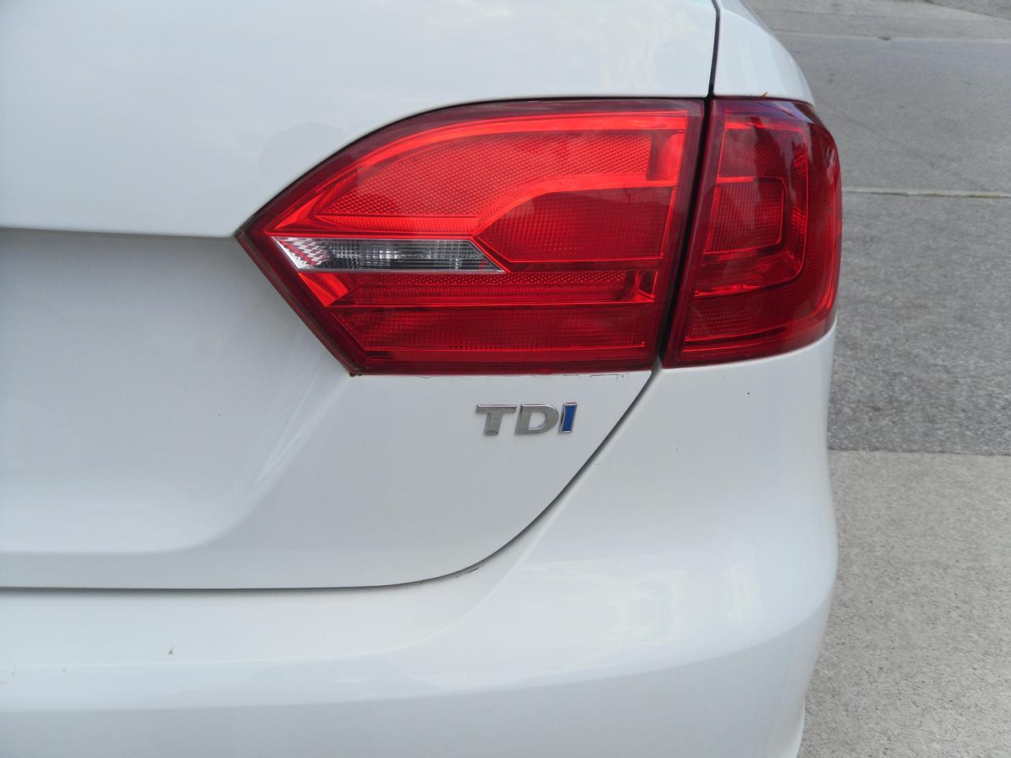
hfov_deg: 52.6
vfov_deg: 40.7
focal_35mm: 35
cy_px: 379
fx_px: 1022
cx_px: 506
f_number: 8.2
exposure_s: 1/158
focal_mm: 6.3
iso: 80
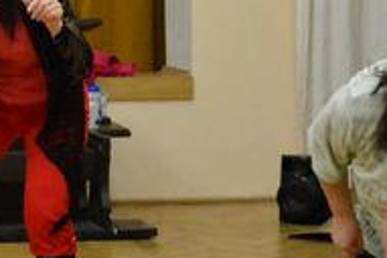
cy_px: 116
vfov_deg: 7.8
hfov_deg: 11.2
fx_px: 1890
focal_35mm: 176
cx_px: -209
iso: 3200
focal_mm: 28
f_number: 4
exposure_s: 1/100
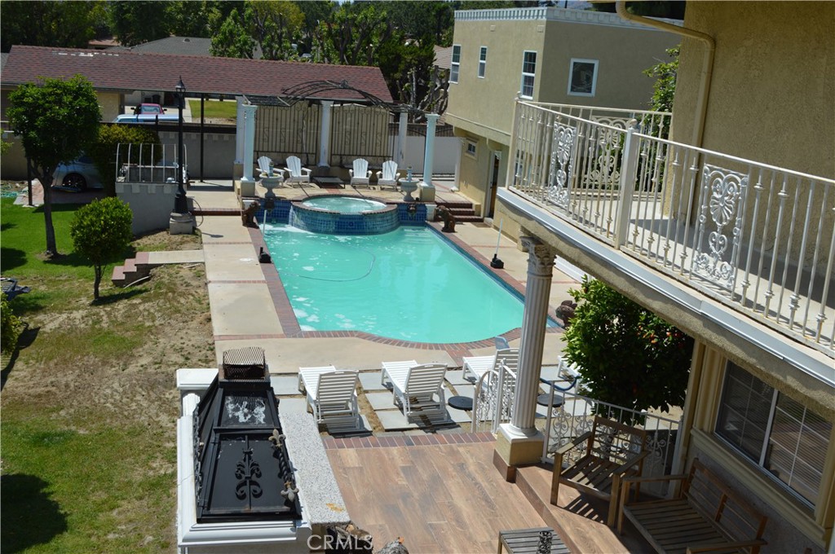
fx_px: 903
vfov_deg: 34.1
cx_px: 418
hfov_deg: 49.6
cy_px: 277
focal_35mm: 39
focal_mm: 26
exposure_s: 1/320
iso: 100
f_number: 9
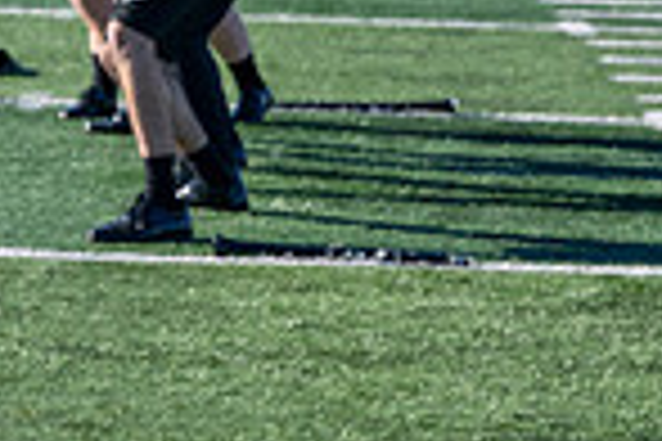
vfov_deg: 5.0
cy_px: 92
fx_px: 5075
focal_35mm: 276
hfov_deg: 7.3
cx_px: -536
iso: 250
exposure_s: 1/2000
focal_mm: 70
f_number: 5
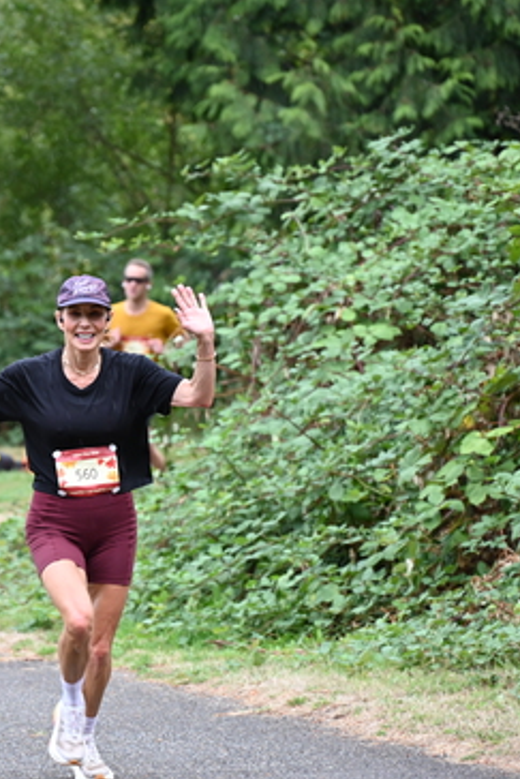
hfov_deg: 4.6
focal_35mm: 302
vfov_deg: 6.8
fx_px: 6537
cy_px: 388
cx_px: 71
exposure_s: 1/250
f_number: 6.3
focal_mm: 200
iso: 1100
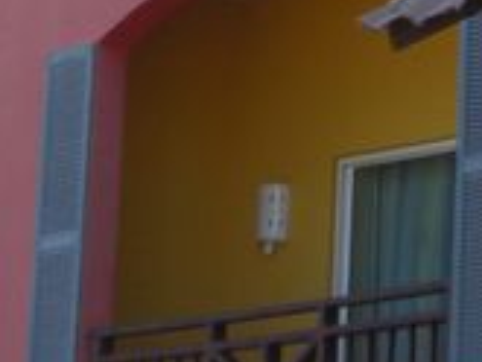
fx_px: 3289
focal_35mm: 236
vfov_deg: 6.2
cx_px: 456
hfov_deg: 8.3
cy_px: -166
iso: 64
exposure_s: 1/400
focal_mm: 6.2
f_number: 2.7
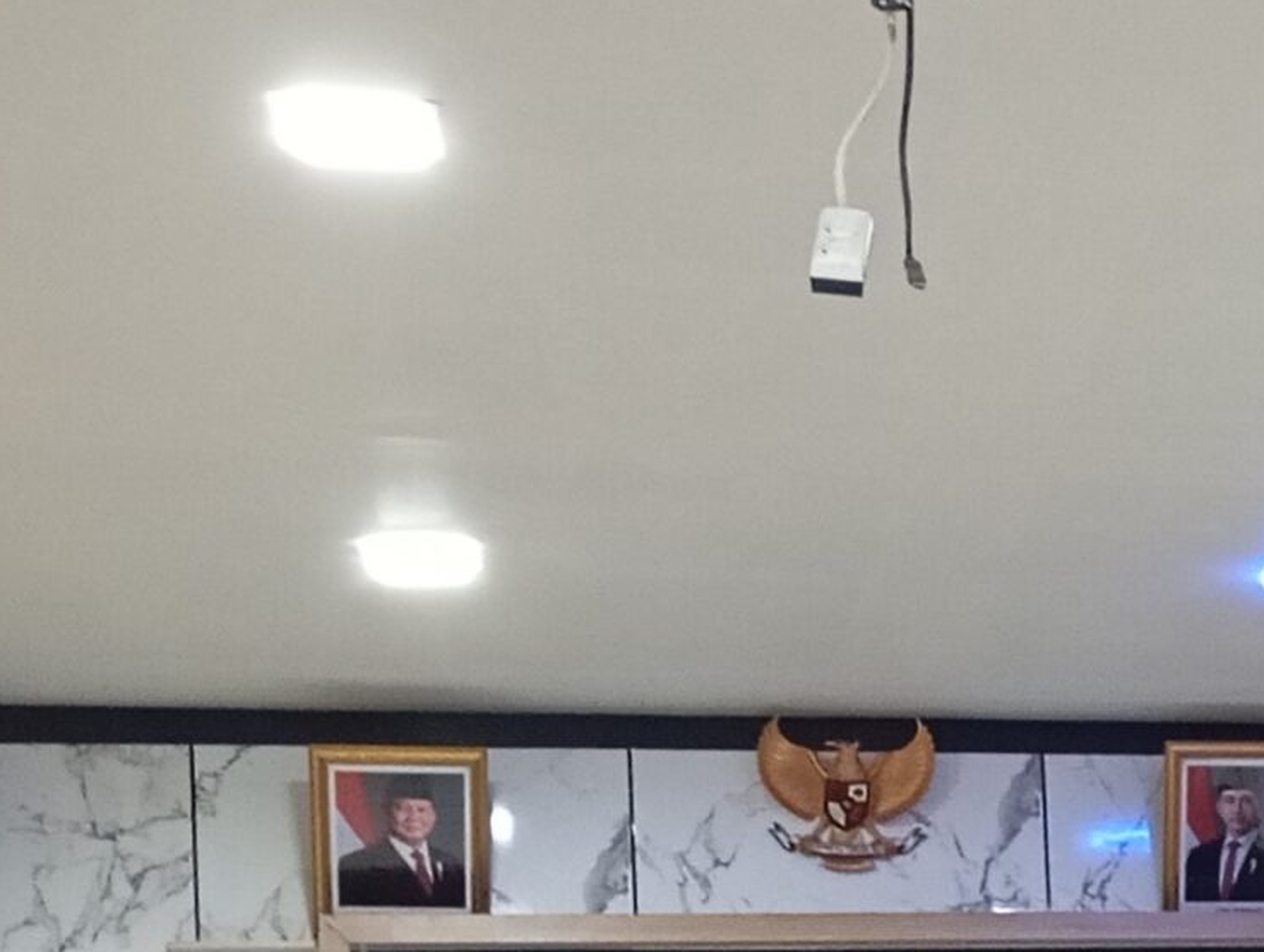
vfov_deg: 12.0
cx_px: 1737
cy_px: 1454
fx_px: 4316
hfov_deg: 15.7
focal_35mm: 118
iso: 3143
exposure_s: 1/20
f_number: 1.8
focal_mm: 4.22
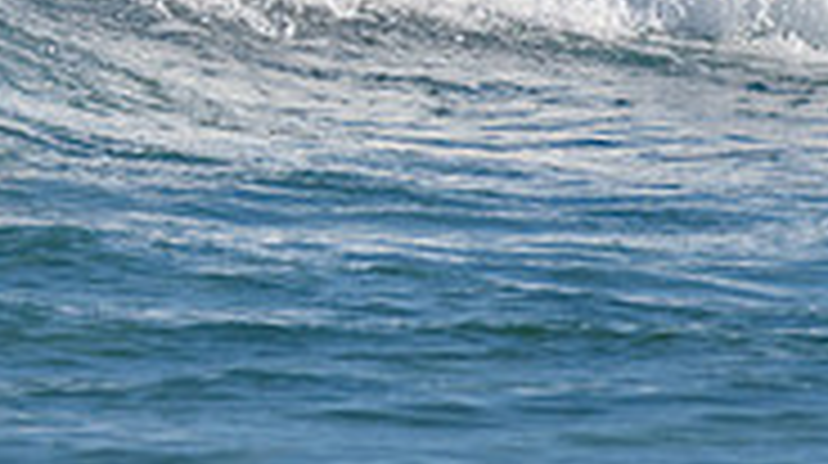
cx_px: -124
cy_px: -245
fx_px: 44452
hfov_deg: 1.1
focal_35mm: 2027
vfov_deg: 0.6
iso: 125
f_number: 5.6
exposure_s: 1/2000
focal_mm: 500
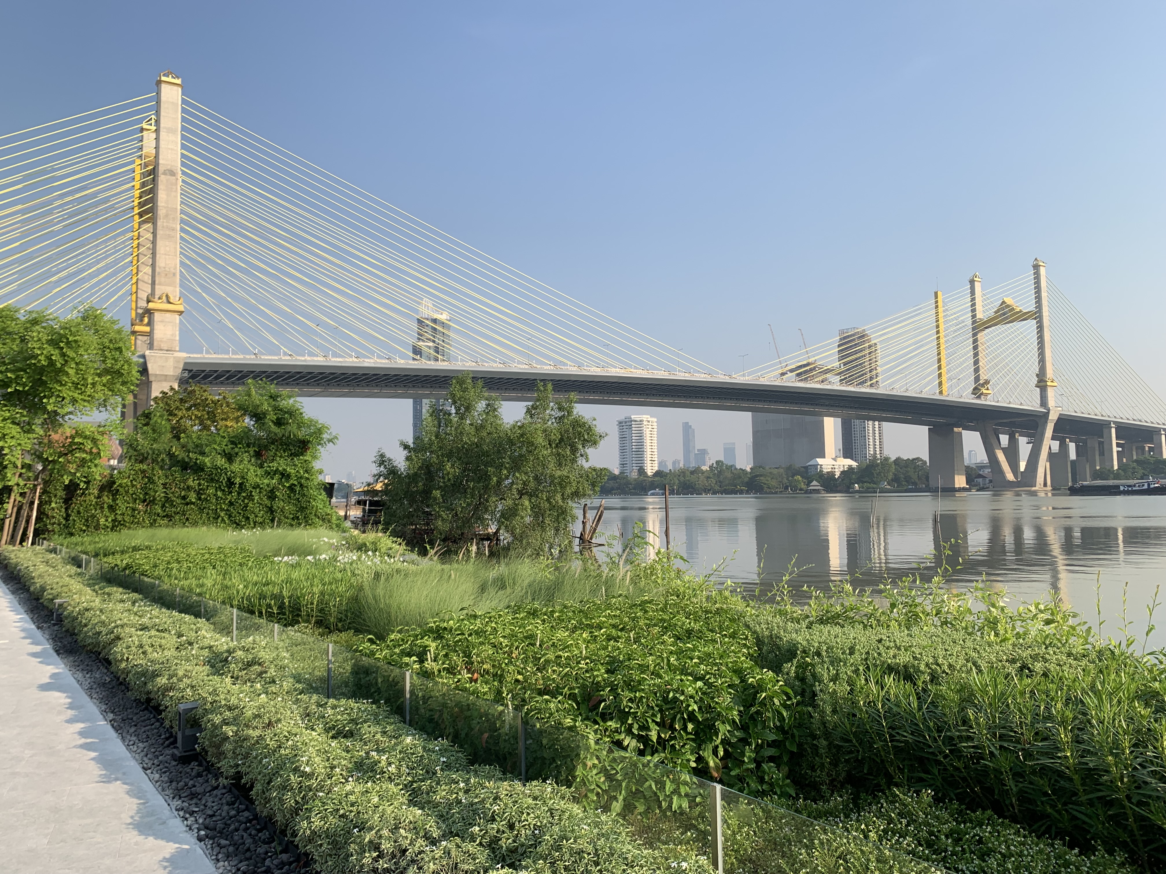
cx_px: 583
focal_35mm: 26
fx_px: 876
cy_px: 437
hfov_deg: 67.3
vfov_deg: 53.1
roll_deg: +0.2
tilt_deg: +5.8
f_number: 1.8
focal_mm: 4.25
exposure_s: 1/1661
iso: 25
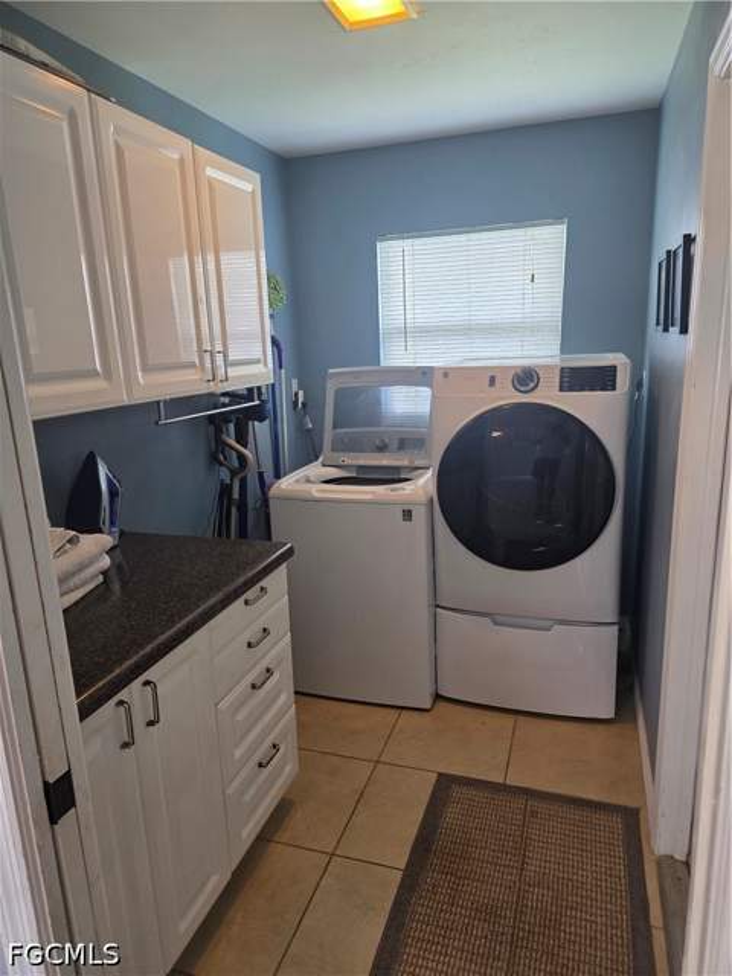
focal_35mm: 23
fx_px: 648
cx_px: 366
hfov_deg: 58.9
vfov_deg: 73.9
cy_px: 488
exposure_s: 1/120
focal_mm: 6.3
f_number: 1.7
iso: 160
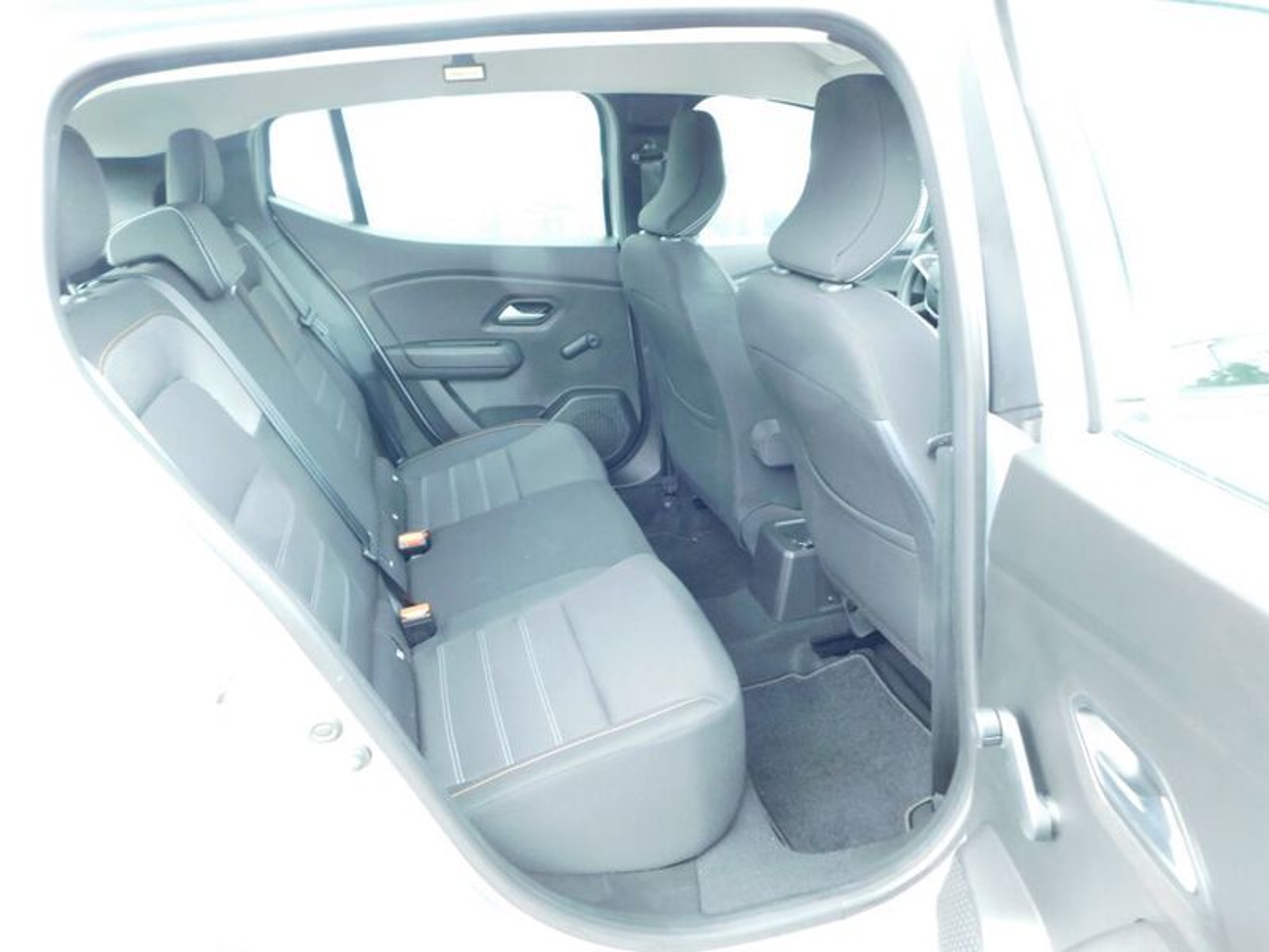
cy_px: 476
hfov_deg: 73.9
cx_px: 634
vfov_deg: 58.9
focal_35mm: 23
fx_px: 843
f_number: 3
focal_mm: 4
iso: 360
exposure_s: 1/30
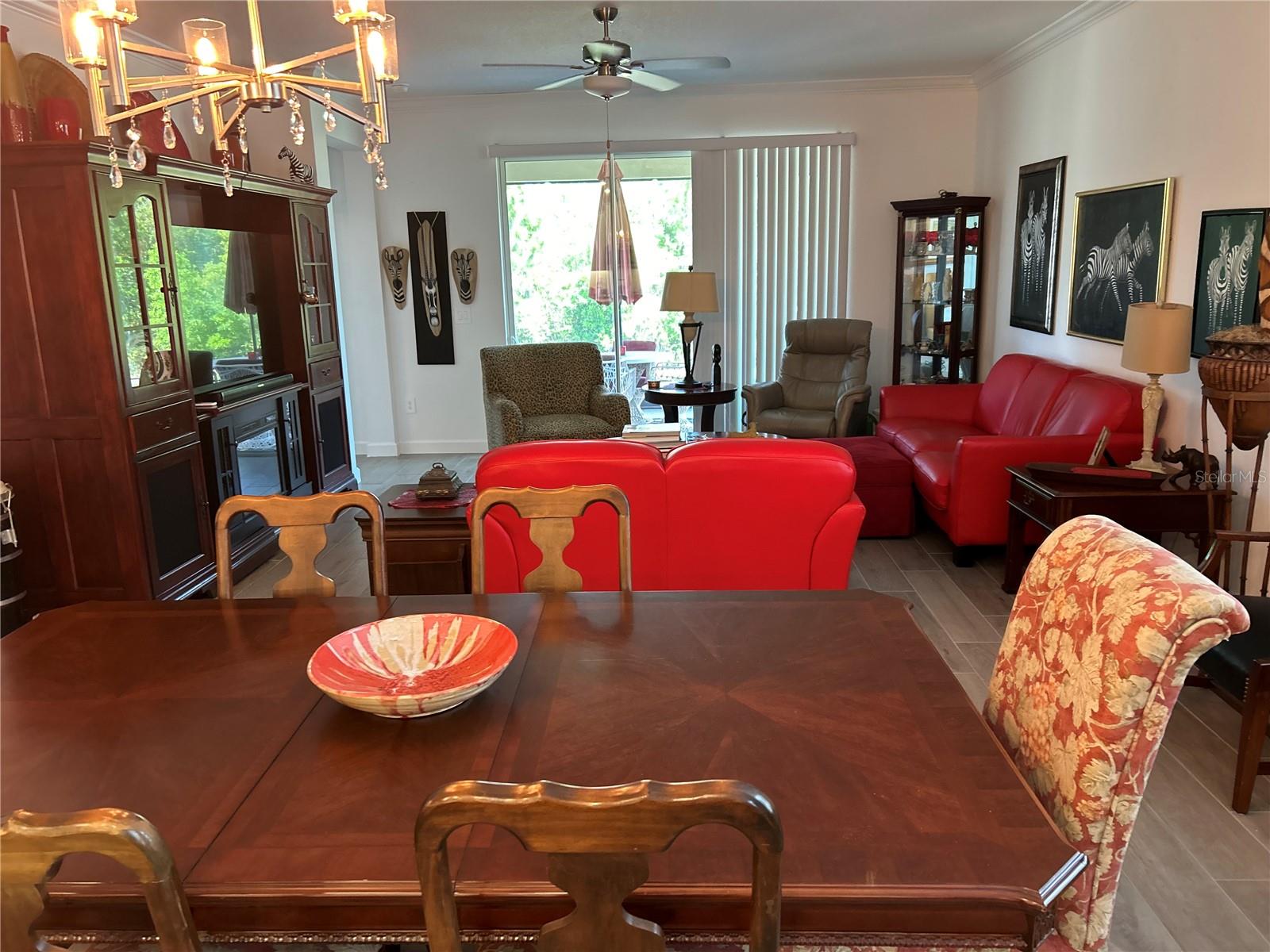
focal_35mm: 26
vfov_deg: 53.1
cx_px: 635
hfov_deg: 67.3
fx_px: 954
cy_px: 476
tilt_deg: -12.9
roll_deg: +1.8
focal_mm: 5.7
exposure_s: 1/60
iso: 200
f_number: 1.5
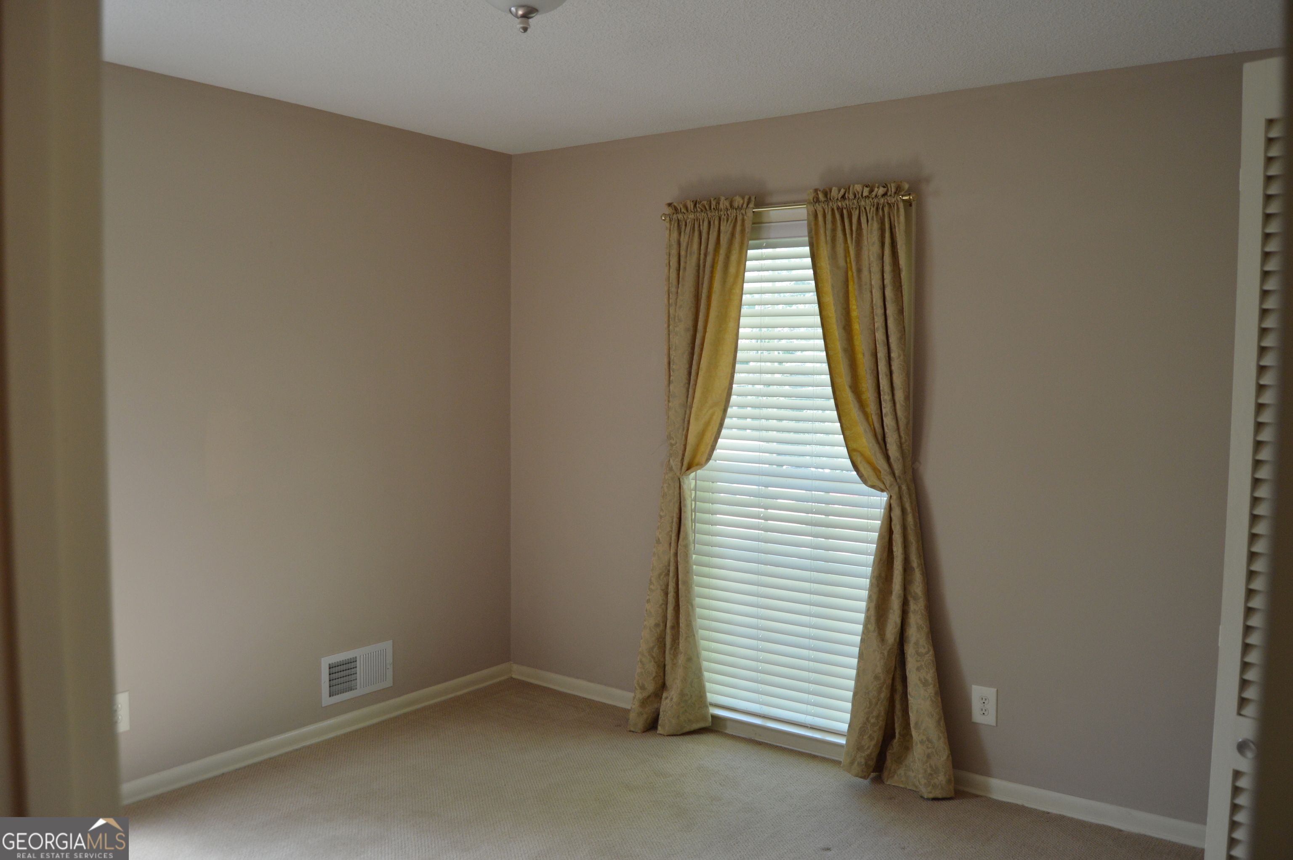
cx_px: 646
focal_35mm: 27
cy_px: 430
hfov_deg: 67.4
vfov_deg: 47.9
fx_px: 969
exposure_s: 1/60
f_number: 4
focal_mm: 18
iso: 400
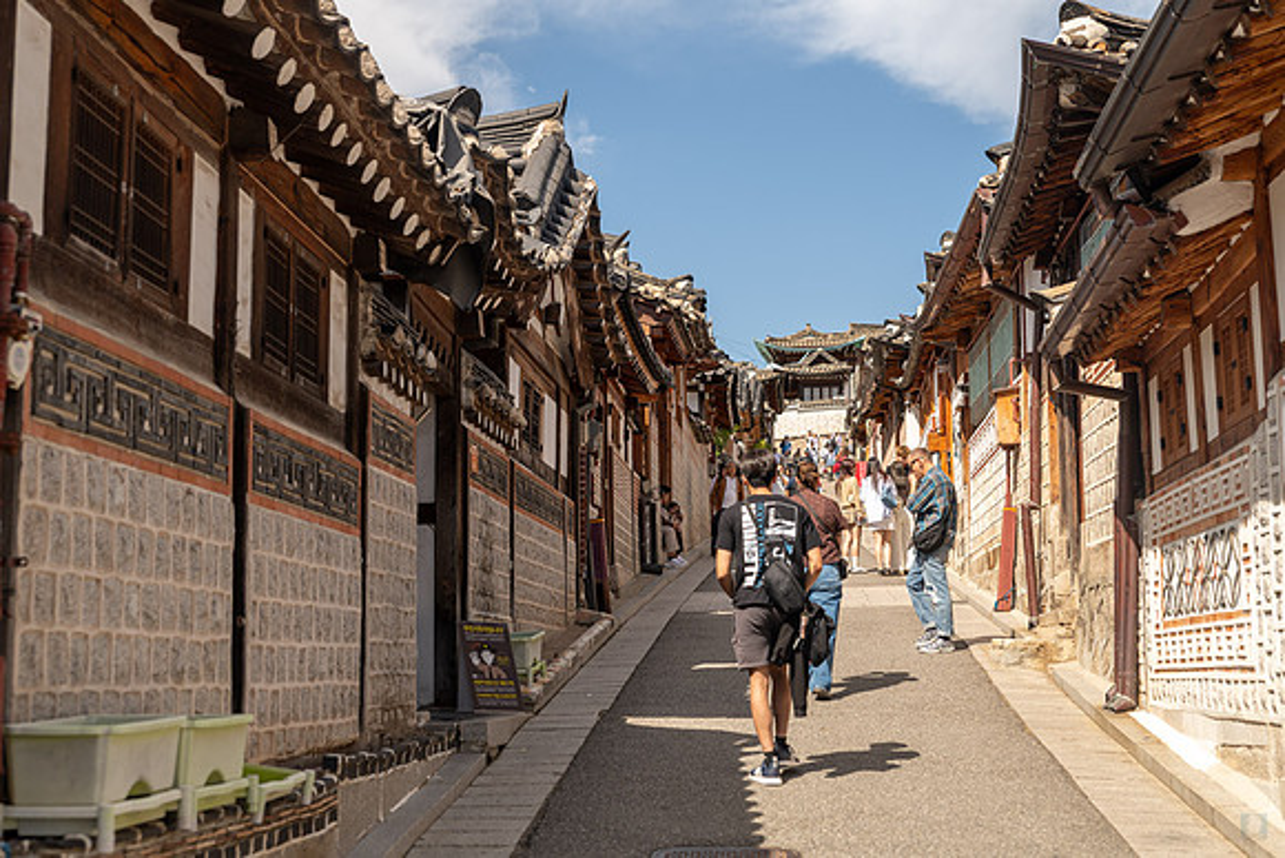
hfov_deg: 37.4
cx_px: 642
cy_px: 429
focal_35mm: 53
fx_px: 1897
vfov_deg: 25.5
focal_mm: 52
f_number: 4
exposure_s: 1/500
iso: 64
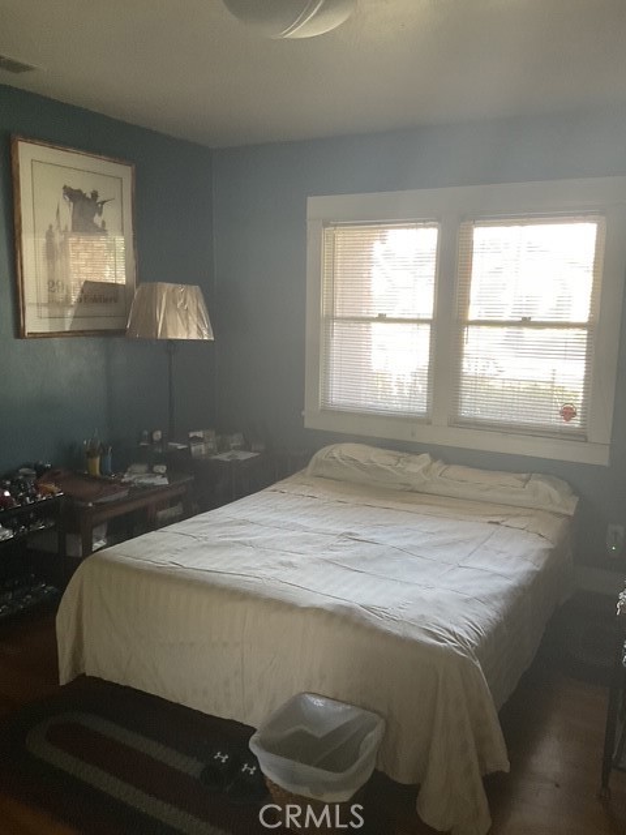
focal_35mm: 29
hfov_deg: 48.2
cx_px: 313
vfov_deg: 61.7
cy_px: 418
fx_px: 699
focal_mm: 3
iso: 160
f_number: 1.8
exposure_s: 1/60
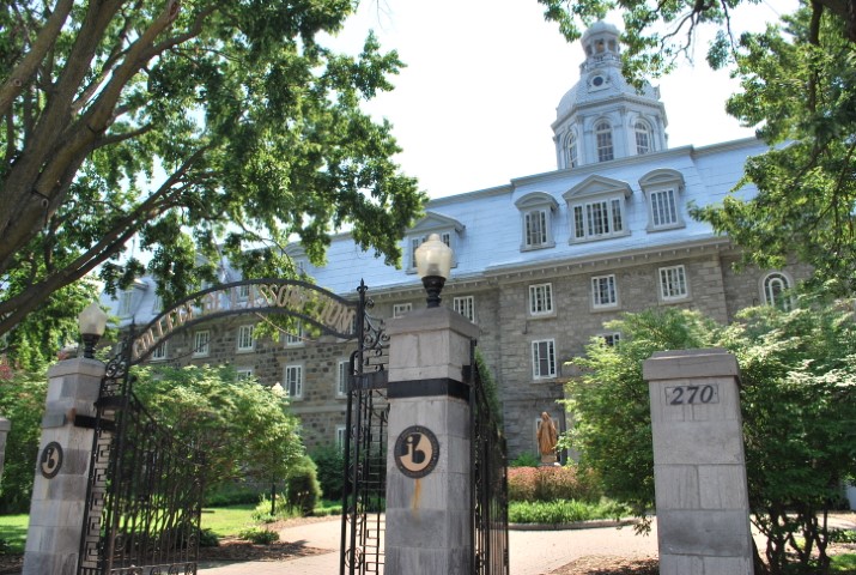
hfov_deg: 67.3
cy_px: 288
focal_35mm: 27
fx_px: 643
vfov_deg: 48.1
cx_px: 428
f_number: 7.1
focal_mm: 18
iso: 100
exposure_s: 1/200
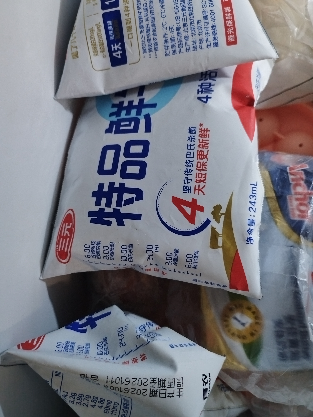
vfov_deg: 73.9
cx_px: 156
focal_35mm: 23
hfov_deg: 58.9
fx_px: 277
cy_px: 208
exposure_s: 1/100
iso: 4248
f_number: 1.9
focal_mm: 5.52
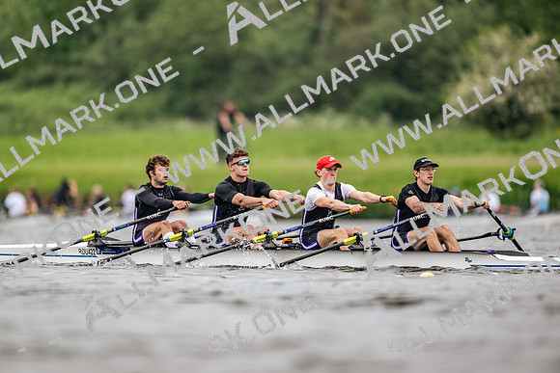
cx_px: 280
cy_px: 186
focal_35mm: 600
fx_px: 9335
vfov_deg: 2.3
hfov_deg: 3.4
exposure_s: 1/2000
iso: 720
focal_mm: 600
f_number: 4
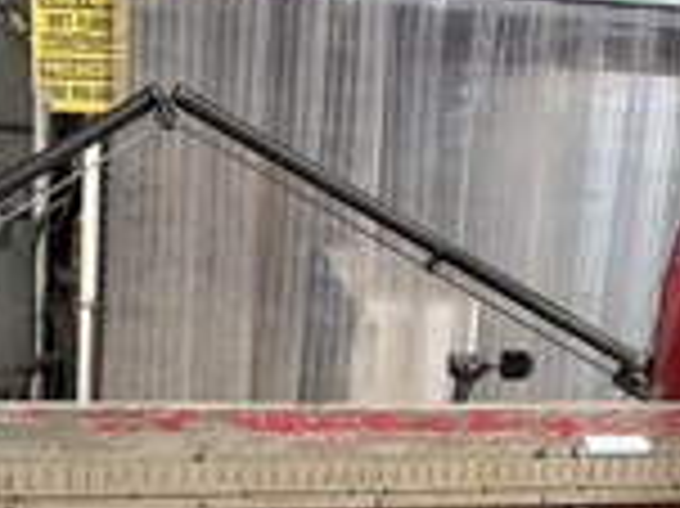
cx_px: 369
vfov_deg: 16.8
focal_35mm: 86
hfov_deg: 22.8
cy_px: 488
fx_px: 1688
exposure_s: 1/60
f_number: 1.6
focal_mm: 5.96
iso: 100
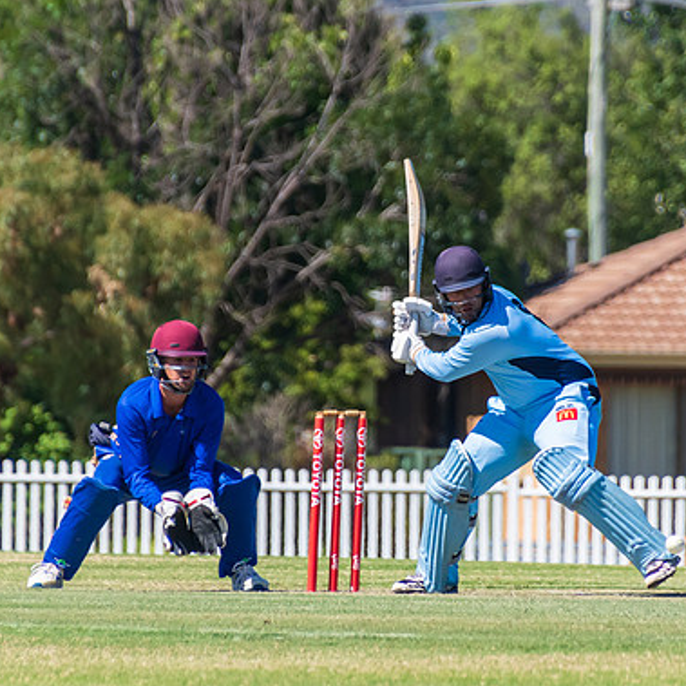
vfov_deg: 1.7
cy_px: 226
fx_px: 23452
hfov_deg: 1.7
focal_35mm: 1046
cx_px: 392
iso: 320
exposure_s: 1/1600
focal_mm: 400
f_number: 7.1
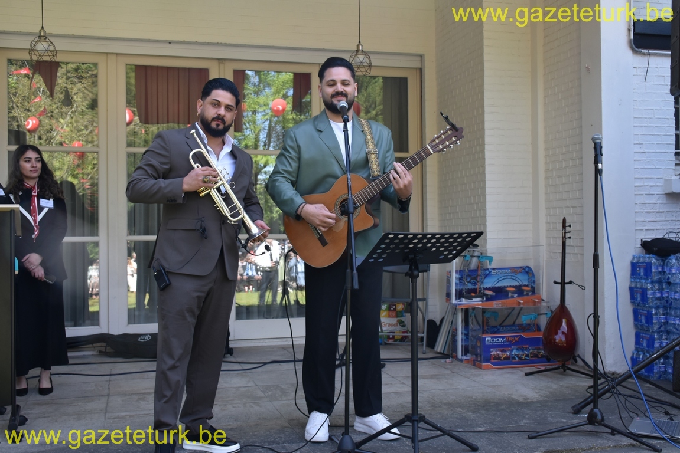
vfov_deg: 34.2
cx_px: 340
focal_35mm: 39
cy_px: 226
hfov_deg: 49.5
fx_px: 737
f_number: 6.3
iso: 400
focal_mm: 26
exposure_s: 1/160
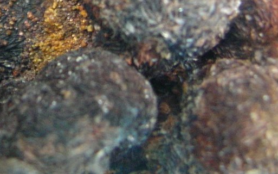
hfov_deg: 17.1
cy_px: -66
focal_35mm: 119
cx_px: -12
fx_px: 901
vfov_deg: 10.7
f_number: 2.7
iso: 116
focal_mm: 6
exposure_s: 1/3.3
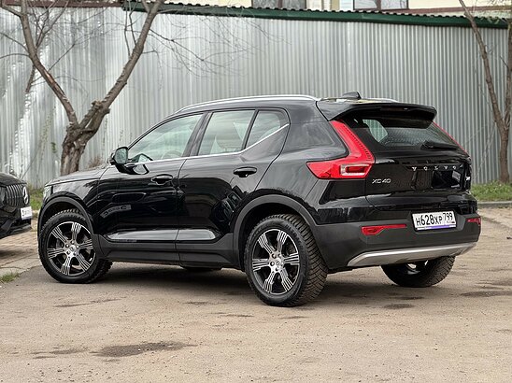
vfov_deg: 19.1
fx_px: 1138
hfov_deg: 25.4
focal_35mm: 77
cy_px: 192
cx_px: 256
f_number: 2.8
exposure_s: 1/99
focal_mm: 9
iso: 160
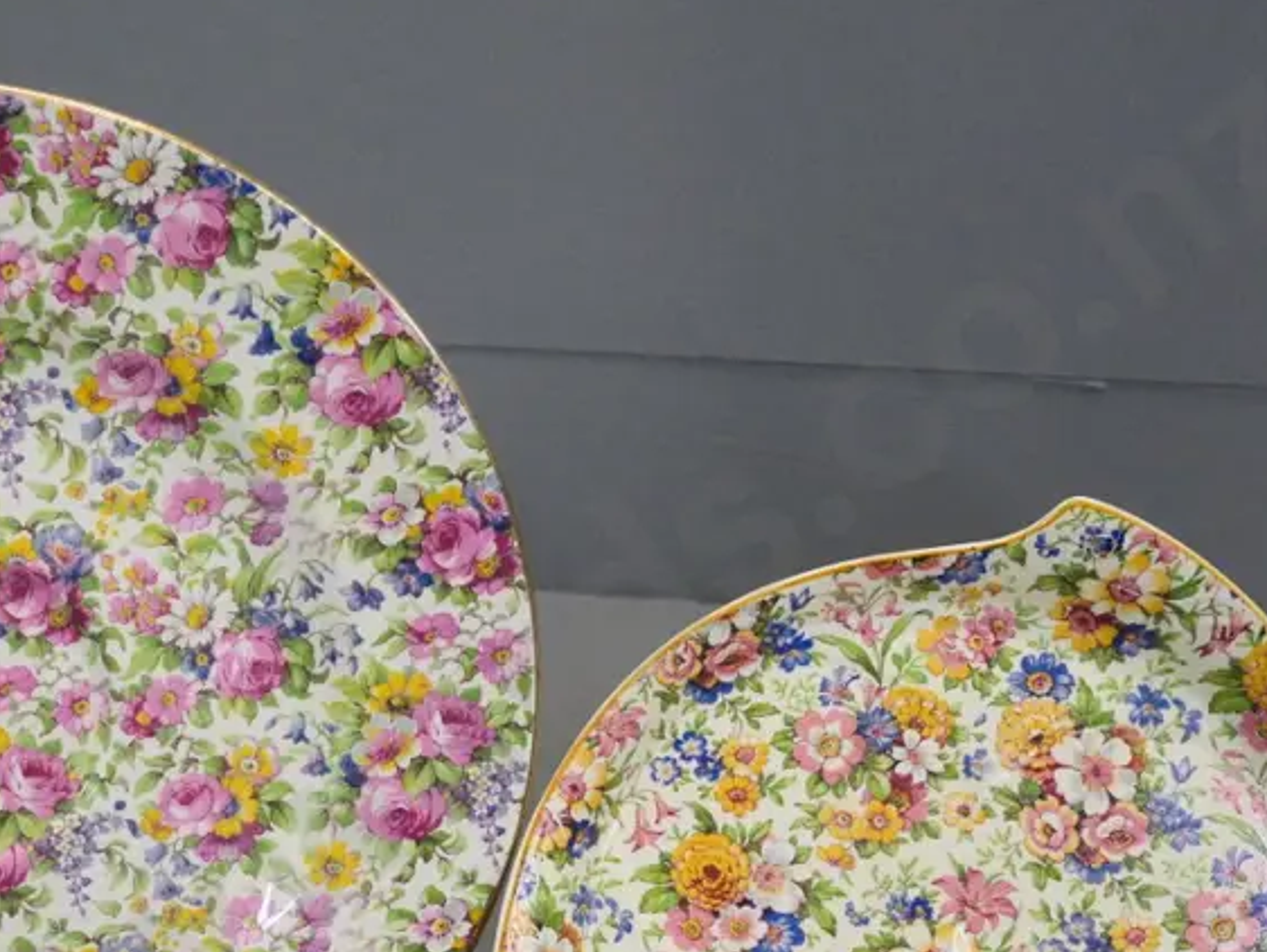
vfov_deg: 27.8
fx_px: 1867
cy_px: 810
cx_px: 370
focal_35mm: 51
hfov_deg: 36.9
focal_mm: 14
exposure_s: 1/125
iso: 3200
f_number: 6.3
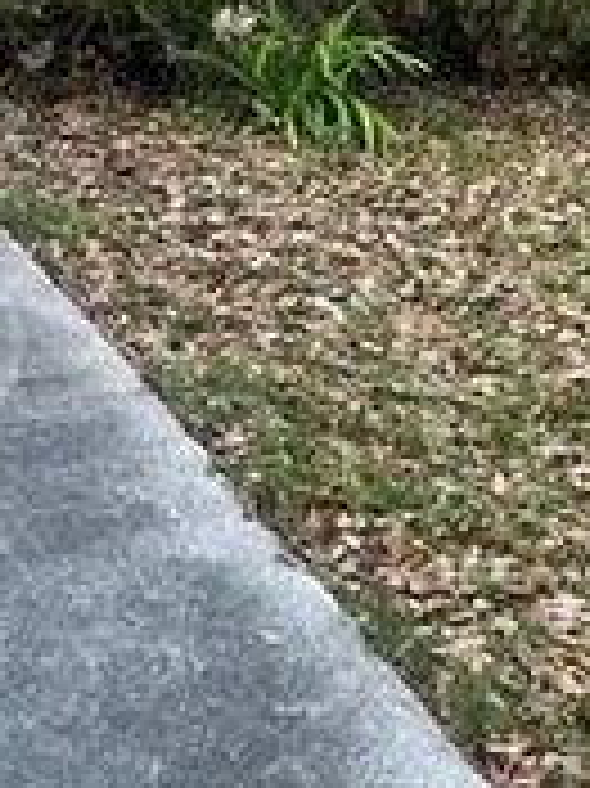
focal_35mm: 99
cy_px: -38
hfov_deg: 14.1
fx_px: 2253
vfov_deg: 19.2
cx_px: 833
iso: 64
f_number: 1.6
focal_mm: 5.1
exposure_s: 1/121
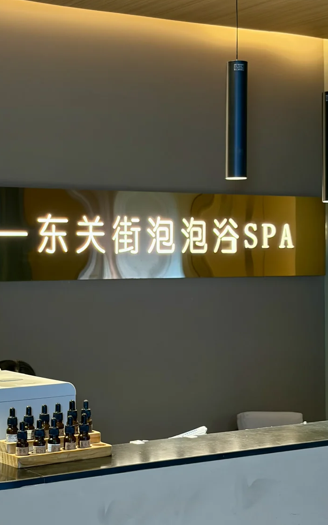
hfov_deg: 18.3
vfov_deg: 28.9
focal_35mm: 71
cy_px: 227
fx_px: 1015
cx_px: 99
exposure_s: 1/40
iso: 160
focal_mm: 5.96
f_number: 1.6
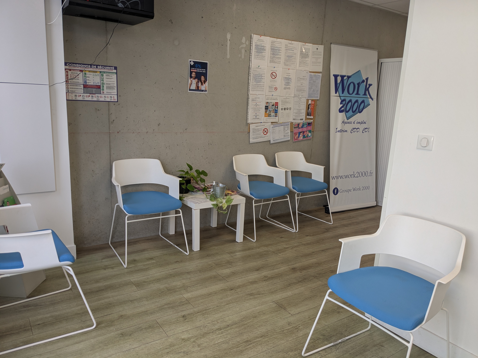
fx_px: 373
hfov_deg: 65.3
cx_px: 239
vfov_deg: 51.4
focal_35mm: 27
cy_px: 179
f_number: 1.73
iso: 51
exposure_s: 1/99.9
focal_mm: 4.38
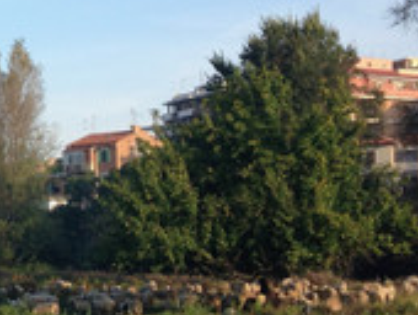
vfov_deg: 12.0
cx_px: -165
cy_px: 177
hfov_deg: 15.0
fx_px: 1499
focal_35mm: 124
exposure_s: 1/536
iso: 50
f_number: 2.4
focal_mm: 4.12
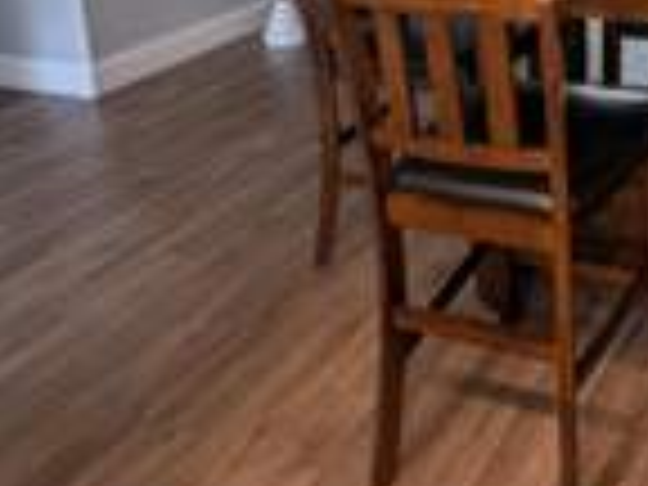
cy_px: -76
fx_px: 749
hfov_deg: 39.8
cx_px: 680
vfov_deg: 31.1
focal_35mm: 40
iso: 61
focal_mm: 2.02
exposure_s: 1/40
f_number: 1.7
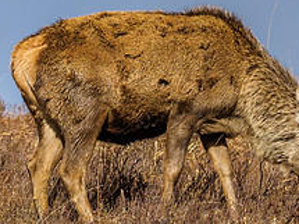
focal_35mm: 2271
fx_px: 19605
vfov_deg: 0.7
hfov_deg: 0.9
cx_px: 344
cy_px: 162
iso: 200
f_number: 5.6
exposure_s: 1/1000
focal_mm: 300
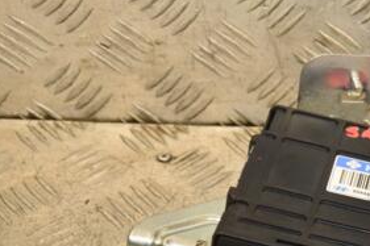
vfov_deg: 8.9
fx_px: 1582
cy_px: 172
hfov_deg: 13.1
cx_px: 390
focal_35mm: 154
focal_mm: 48
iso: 800
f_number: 4.8
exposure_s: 1/200
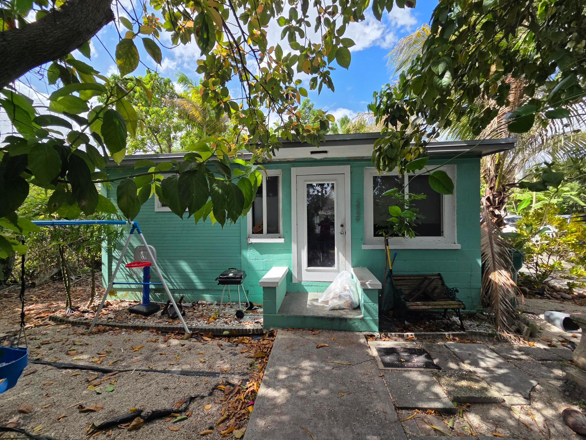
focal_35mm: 13
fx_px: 220
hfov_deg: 106.2
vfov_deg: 89.9
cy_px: 220
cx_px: 293
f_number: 2.2
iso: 50
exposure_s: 1/1024
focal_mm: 2.2
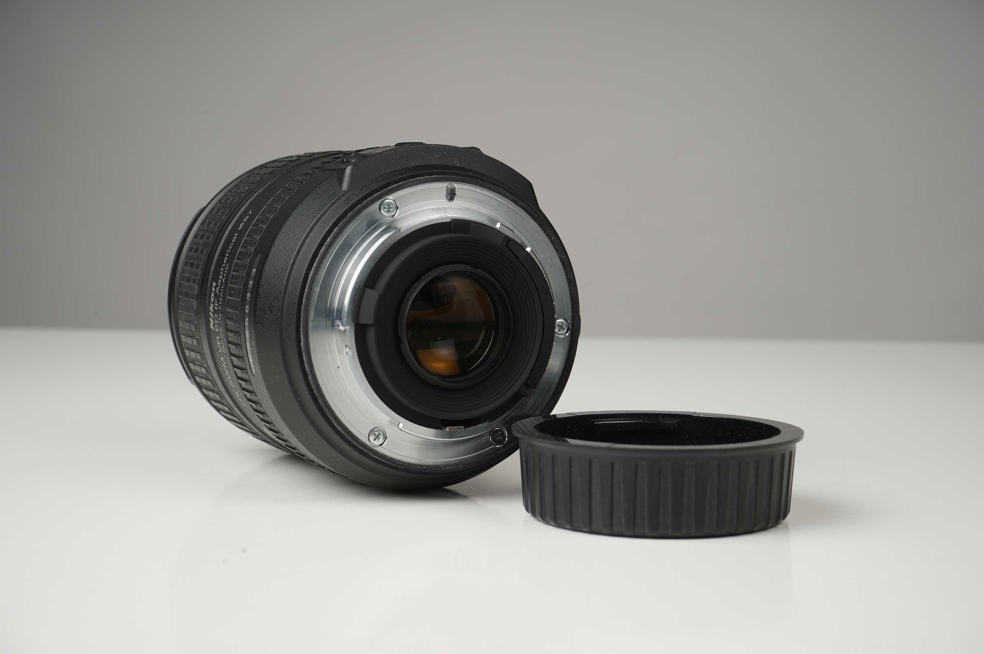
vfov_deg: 24.6
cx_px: 492
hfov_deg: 36.3
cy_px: 327
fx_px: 1502
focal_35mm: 55
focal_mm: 55
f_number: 16
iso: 200
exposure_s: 1/160
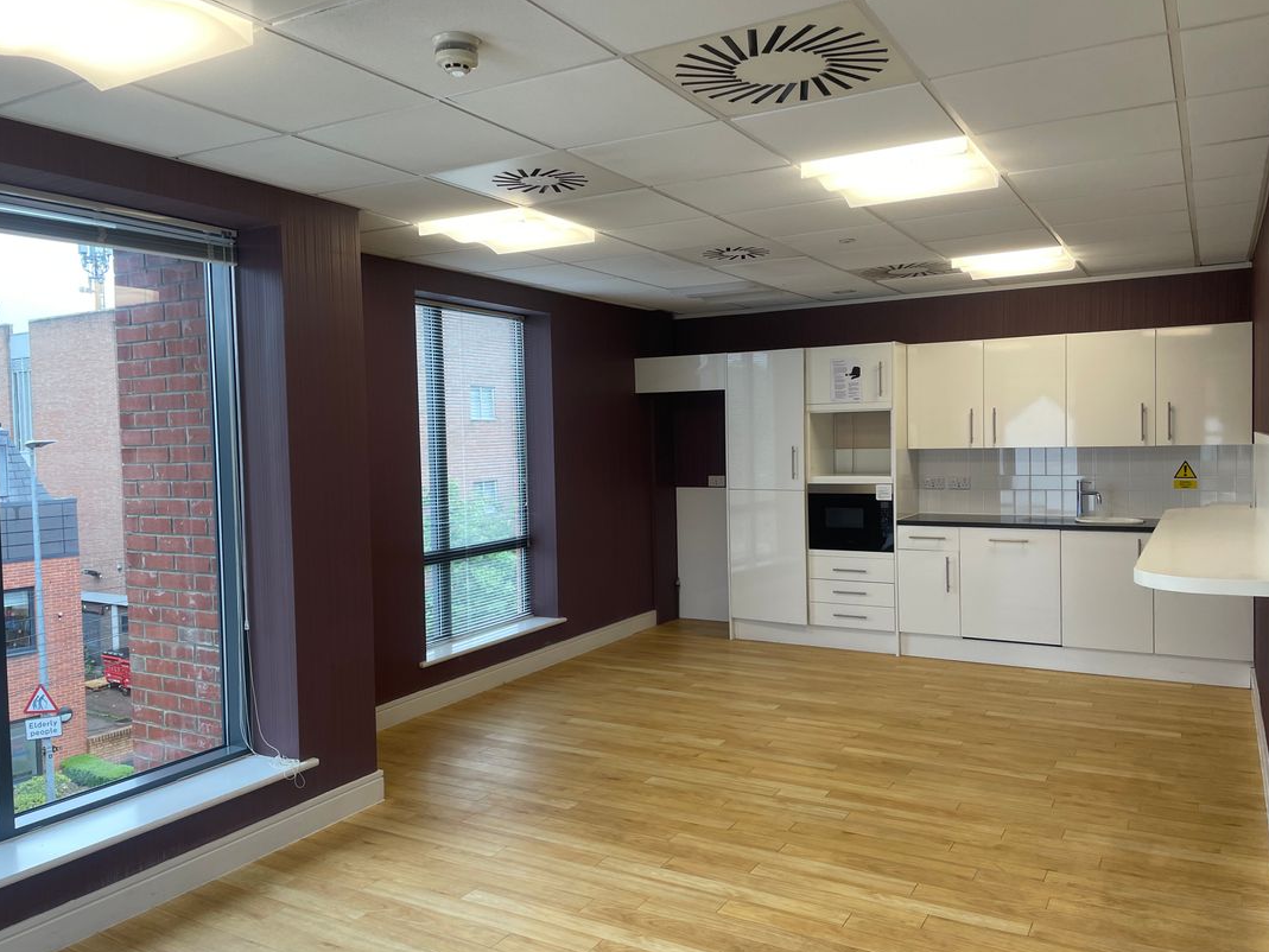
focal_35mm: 27
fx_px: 990
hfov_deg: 65.3
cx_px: 634
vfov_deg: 51.4
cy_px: 464
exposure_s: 1/100
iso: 50
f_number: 1.6
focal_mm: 4.2
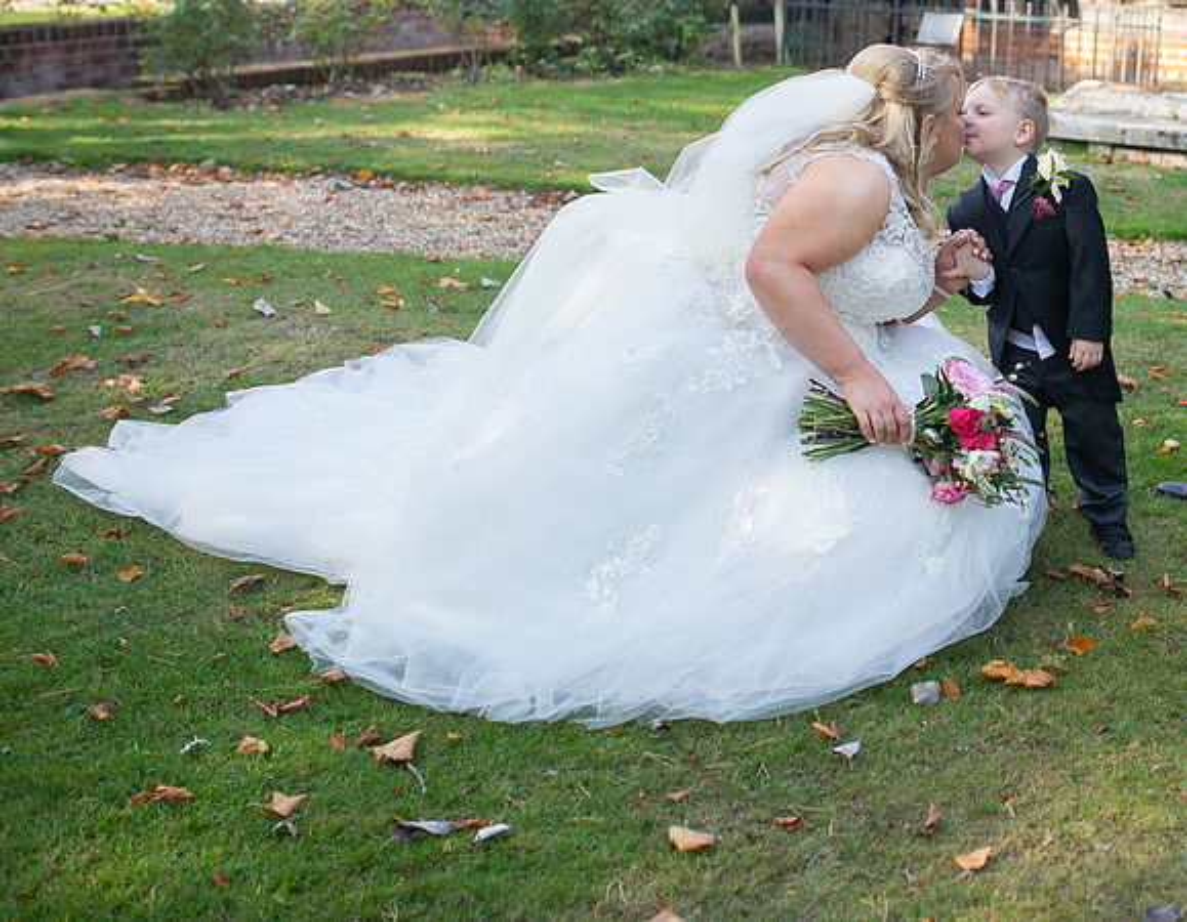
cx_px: 1048
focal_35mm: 60
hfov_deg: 30.7
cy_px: 228
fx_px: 2073
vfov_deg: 24.8
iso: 100
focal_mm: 35
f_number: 2.8
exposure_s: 1/320
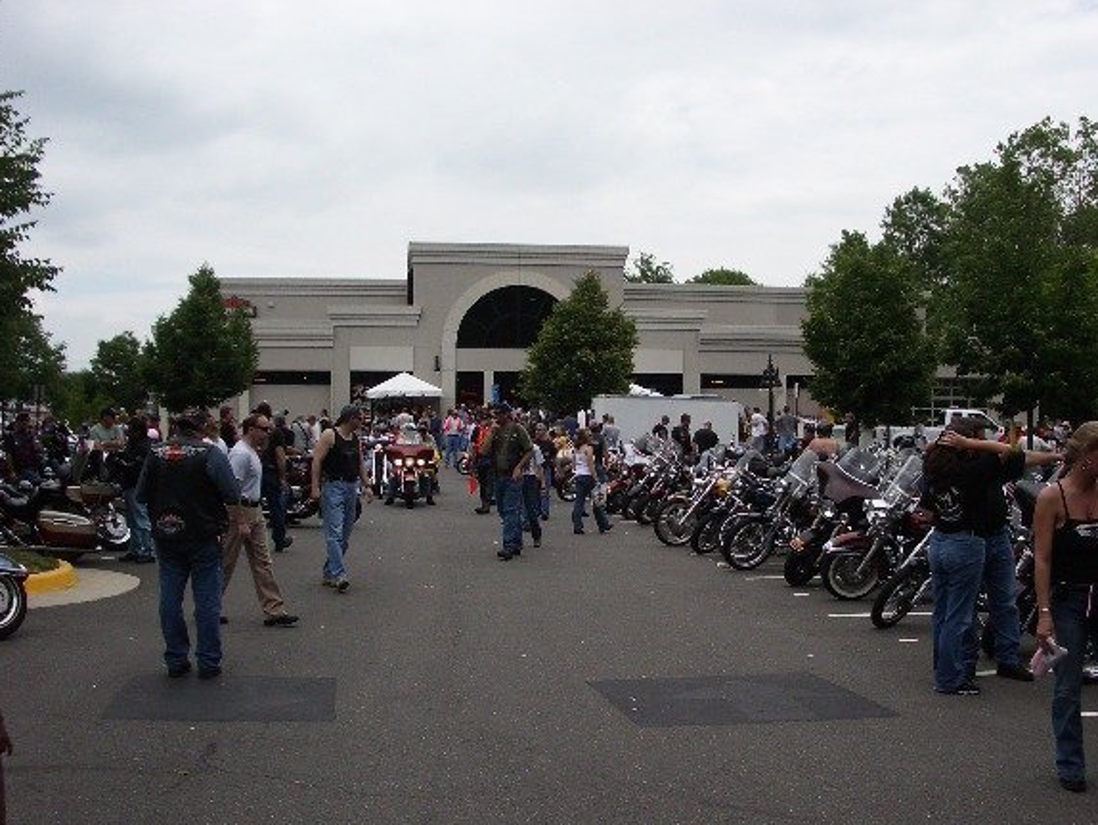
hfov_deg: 47.8
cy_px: 442
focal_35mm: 39
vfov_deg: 36.8
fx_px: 1238
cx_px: 553
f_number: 4.3
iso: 100
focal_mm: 5.8
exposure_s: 1/800
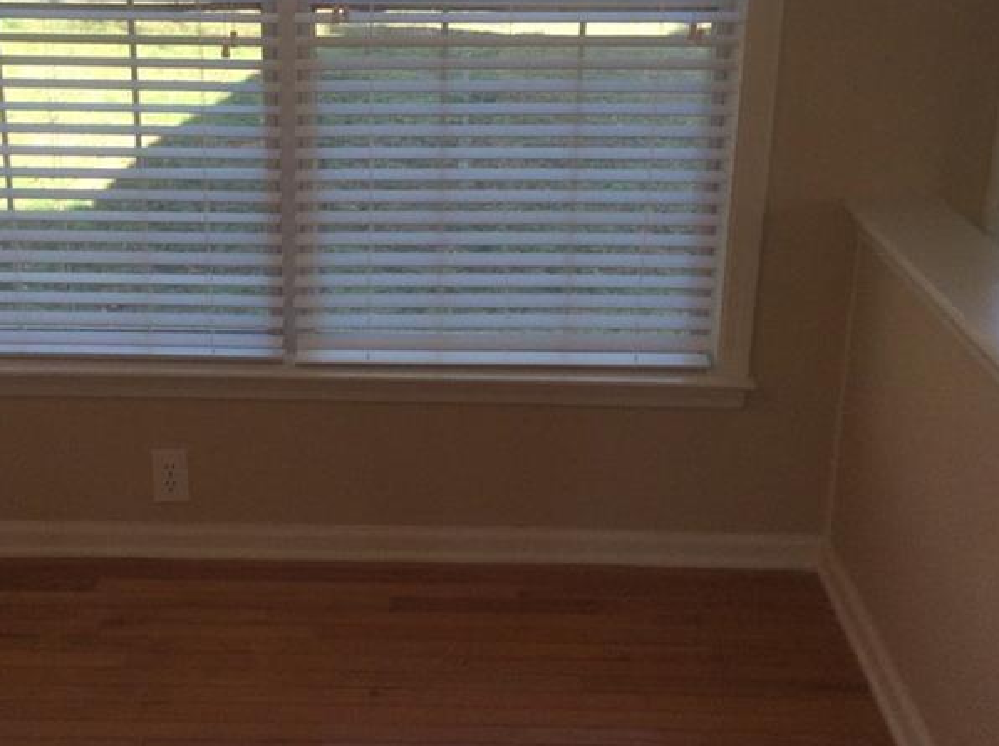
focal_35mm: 55
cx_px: 389
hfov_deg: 34.8
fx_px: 1585
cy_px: 330
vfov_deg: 26.5
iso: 50
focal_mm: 3.3
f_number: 2.4
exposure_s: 1/120
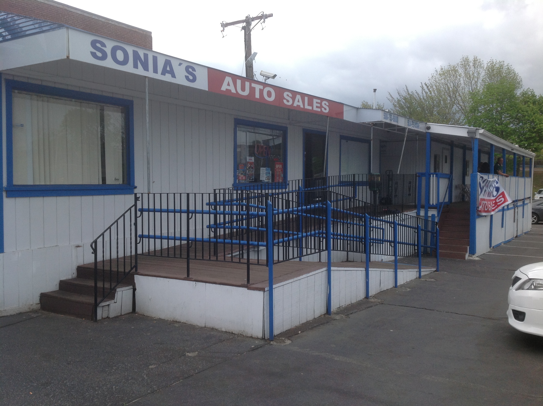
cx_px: 272
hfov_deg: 52.7
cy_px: 203
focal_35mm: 35
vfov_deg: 40.6
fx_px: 548
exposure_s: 1/756
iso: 50
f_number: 2.4
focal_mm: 4.28
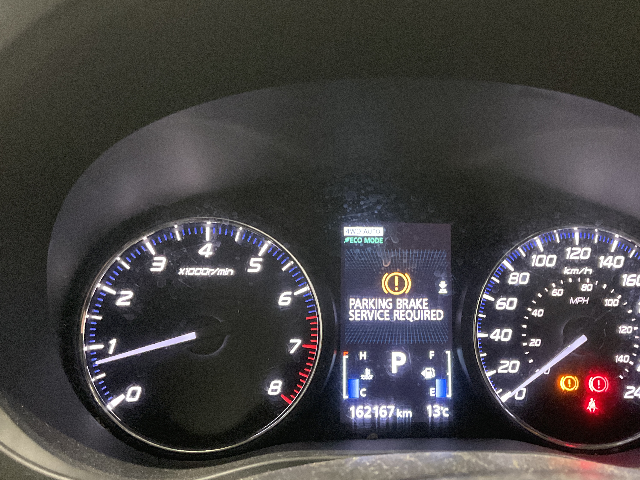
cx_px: 400
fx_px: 721
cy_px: 300
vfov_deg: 36.6
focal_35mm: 39
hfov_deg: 47.4
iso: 400
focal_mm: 3
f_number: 1.8
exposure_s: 1/30
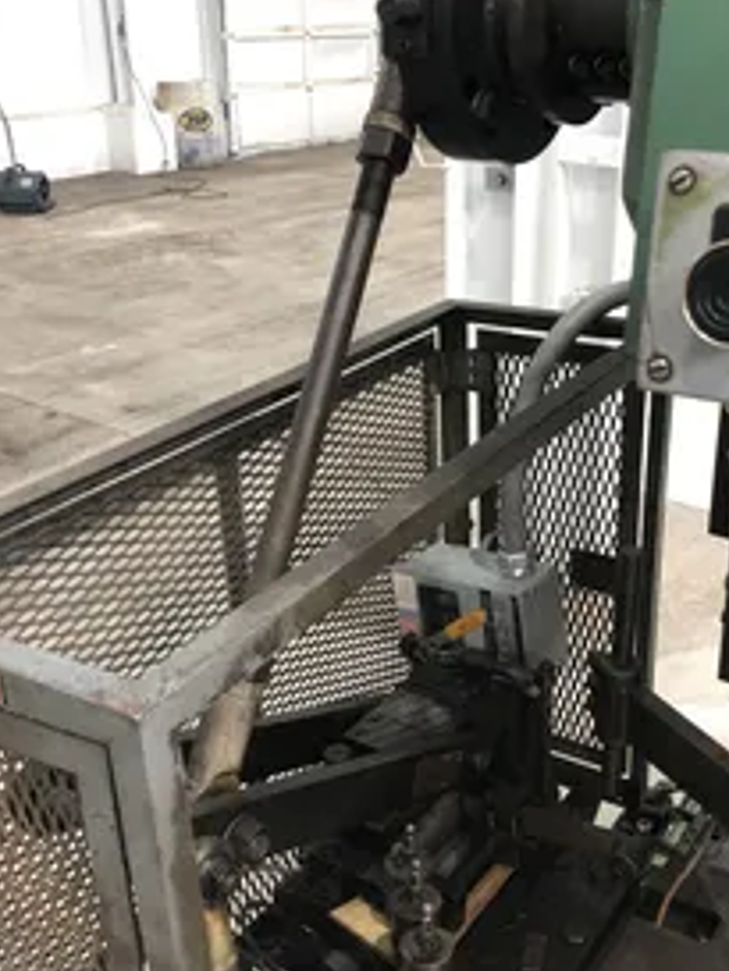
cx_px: 477
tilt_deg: -24.0
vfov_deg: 45.7
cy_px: 523
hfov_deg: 34.9
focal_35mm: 41
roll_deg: -0.7
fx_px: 1150
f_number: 1.8
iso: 40
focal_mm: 4
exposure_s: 1/20
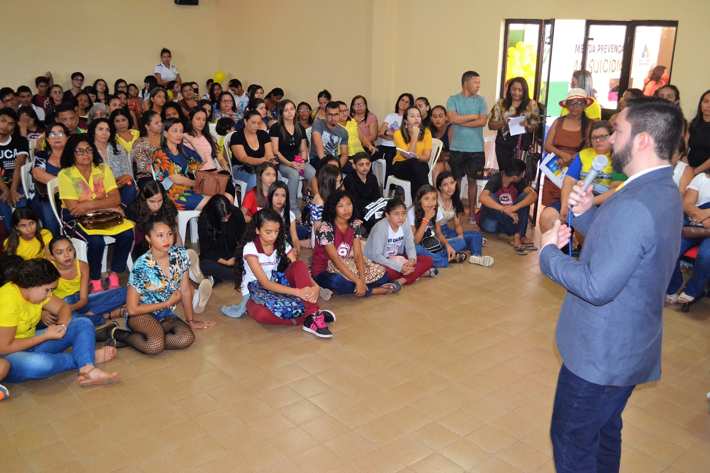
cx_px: 355
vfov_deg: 40.0
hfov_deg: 57.2
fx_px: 651
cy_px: 236
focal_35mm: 33
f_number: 4
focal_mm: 22
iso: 2200
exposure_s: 1/60
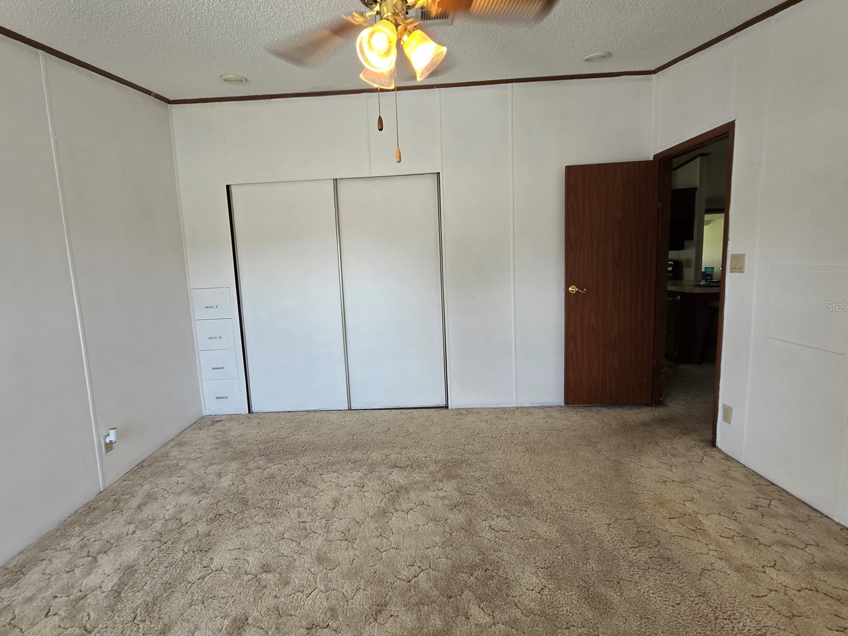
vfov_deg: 81.7
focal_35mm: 15
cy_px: 306
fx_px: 367
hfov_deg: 98.0
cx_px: 394
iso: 50
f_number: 2.2
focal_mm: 2.2
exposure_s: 1/60
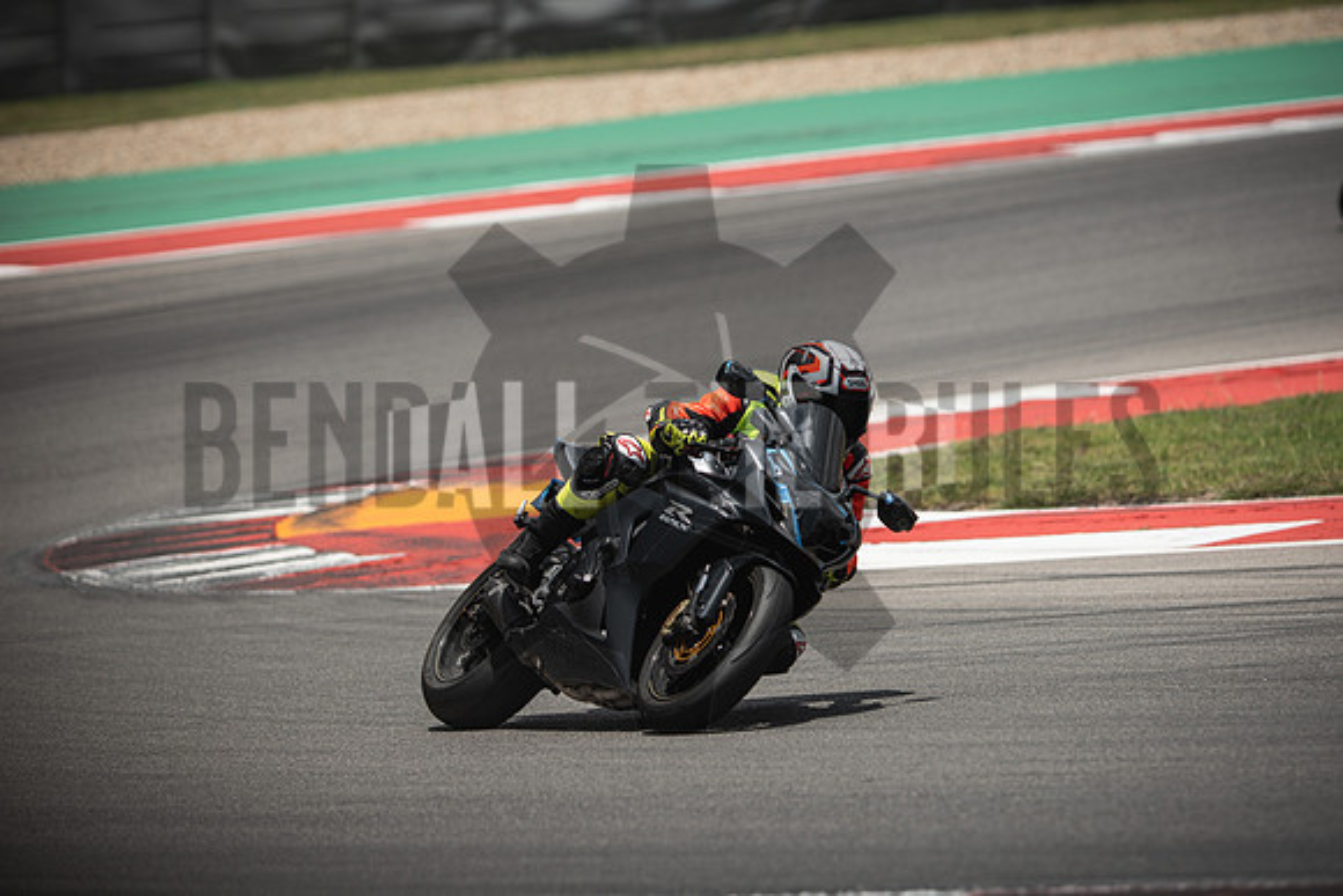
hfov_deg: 6.9
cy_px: 448
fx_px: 11194
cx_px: 672
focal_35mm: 300
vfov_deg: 4.6
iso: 125
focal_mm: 200
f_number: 2.8
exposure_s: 1/2000
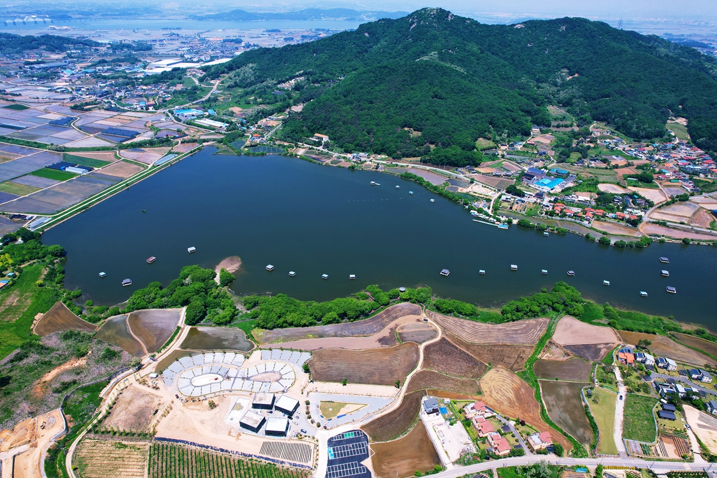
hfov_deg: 78.6
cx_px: 358
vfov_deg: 57.2
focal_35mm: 22
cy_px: 239
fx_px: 438
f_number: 2.8
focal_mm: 8.38
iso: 100
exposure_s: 1/2000
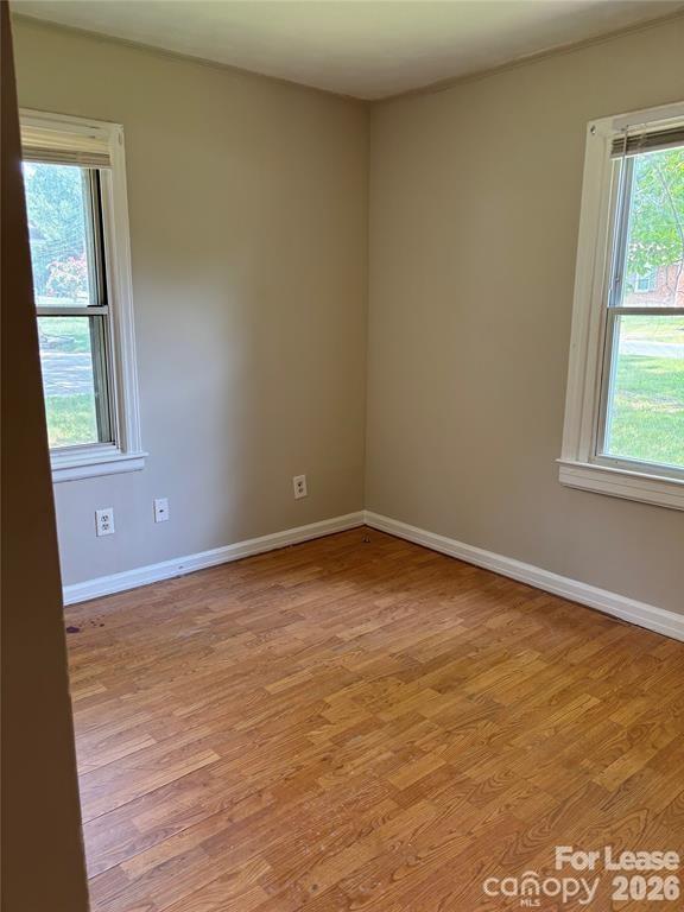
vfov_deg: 67.3
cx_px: 342
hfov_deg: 53.1
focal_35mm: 26
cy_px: 456
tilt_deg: -10.3
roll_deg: -1.5
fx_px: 685
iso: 80
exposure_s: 1/60
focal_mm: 5.96
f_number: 1.6
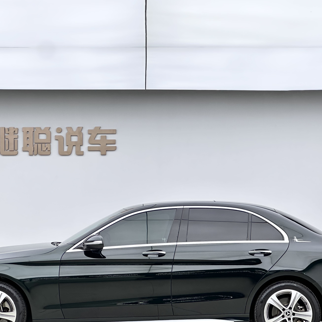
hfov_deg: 16.6
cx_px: 154
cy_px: 176
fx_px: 1105
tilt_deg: +2.6
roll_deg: -0.1
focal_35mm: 105
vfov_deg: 16.6
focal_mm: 9
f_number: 2.8
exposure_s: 1/100
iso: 100
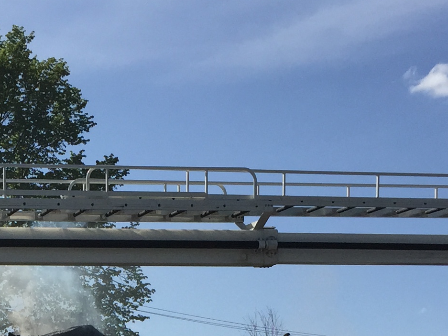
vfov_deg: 13.5
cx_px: -43
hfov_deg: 18.7
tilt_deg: -1.1
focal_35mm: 101
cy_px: 563
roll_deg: -4.4
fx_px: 1307
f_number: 2.2
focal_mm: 4.15
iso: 32
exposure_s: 1/3597
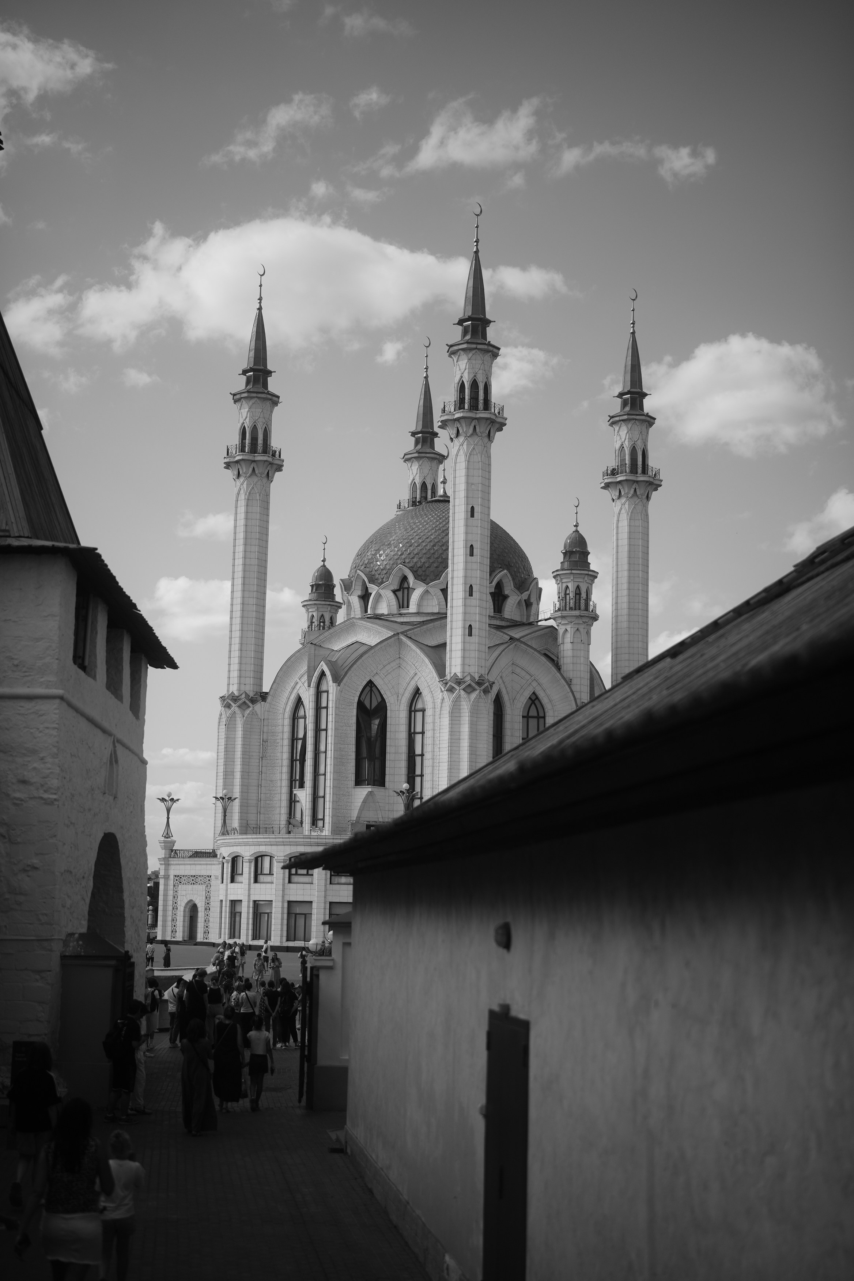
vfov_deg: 39.6
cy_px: 640
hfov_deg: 27.0
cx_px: 427
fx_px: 1779
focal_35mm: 50
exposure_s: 1/3200
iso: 100
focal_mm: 50
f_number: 1.4
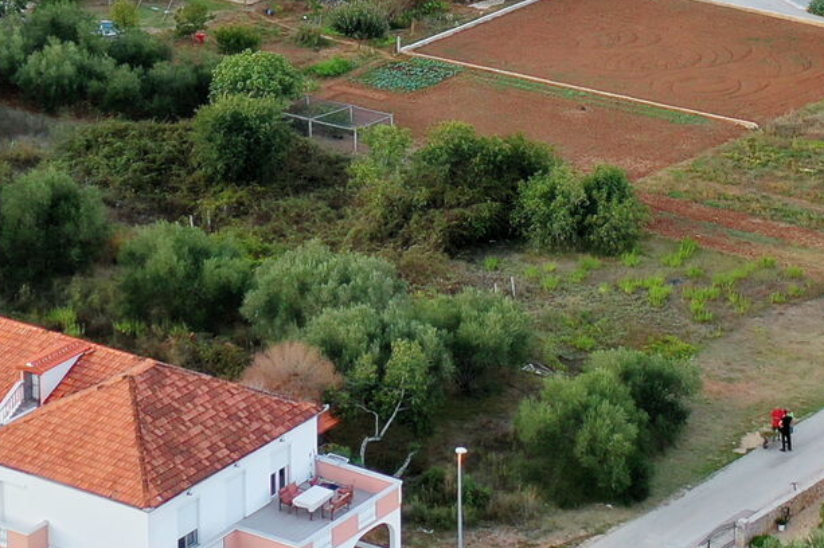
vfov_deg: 10.5
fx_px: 2928
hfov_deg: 16.0
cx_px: 444
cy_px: -182
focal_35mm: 128
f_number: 2.8
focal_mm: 10.26
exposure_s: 1/30
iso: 100
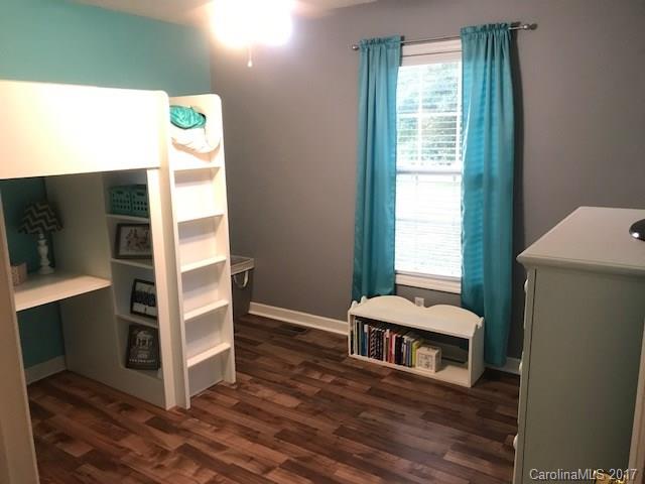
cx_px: 322
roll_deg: +0.5
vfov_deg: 49.7
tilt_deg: -11.1
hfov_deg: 63.4
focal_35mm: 28
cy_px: 242
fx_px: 522
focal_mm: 3.99
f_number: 1.8
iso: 80
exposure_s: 1/15
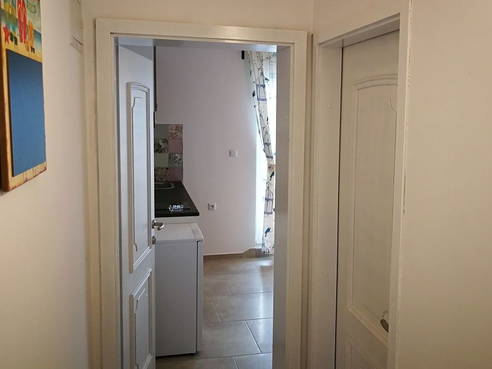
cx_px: 271
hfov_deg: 51.3
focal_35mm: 36
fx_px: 512
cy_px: 164
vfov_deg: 39.6
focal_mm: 3.95
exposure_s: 1/40
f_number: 2.2
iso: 200
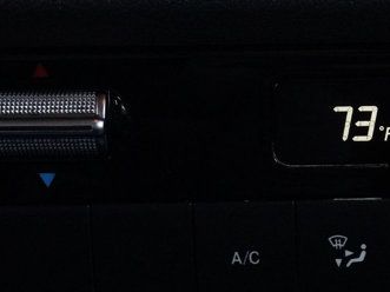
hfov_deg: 16.5
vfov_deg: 12.8
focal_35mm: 116
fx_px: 1306
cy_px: 165
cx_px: 432
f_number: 9
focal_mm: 26
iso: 6400
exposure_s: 1/250
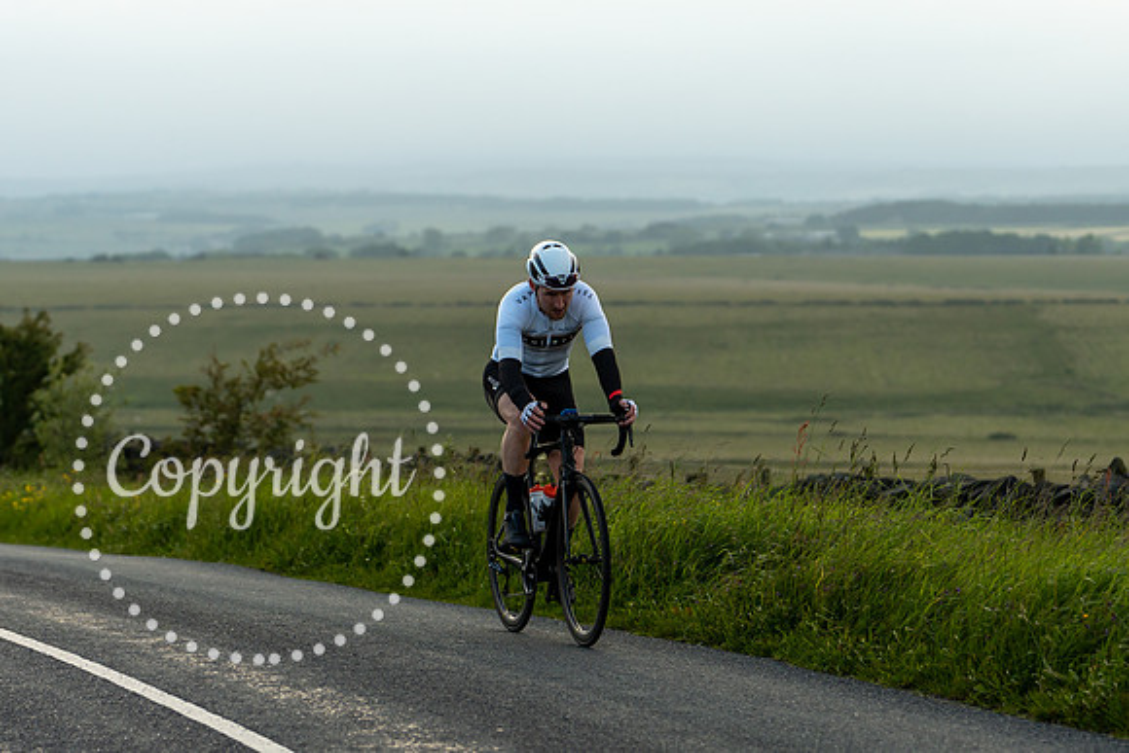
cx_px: 564
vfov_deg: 11.1
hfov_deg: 16.6
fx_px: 3862
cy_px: 509
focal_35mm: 123
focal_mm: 91
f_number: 3.2
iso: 400
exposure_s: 1/1250
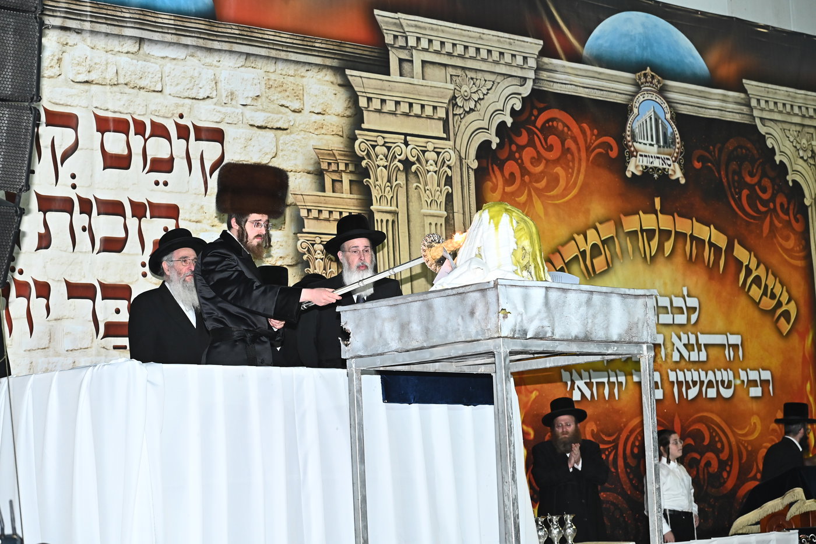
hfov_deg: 26.0
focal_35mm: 78
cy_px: 272
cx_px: 408
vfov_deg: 17.5
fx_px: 1768
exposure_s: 1/200
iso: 2500
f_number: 6.3
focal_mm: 78
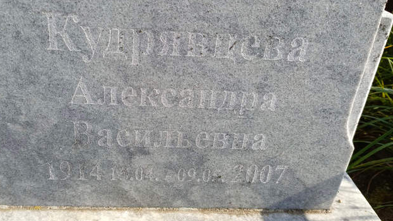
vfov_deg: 33.7
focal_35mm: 35
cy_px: 101
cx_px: 168
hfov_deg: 56.4
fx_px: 365
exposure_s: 1/612
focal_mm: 4.76
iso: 112
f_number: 1.69
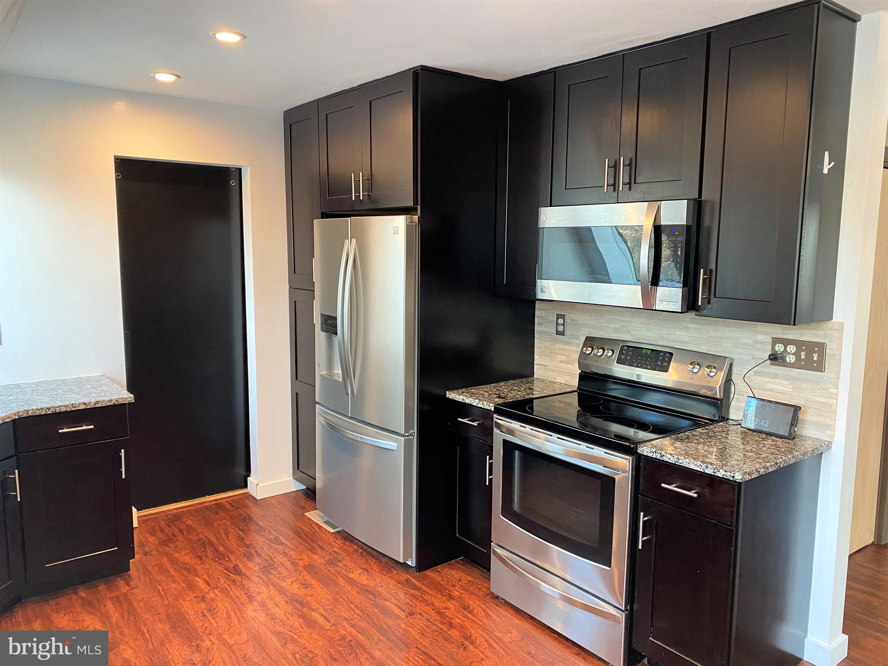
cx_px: 444
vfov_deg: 53.1
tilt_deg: -6.9
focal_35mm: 26
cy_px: 333
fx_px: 667
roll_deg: -0.6
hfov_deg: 67.3
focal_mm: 4.25
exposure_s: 1/60
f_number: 1.8
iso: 250
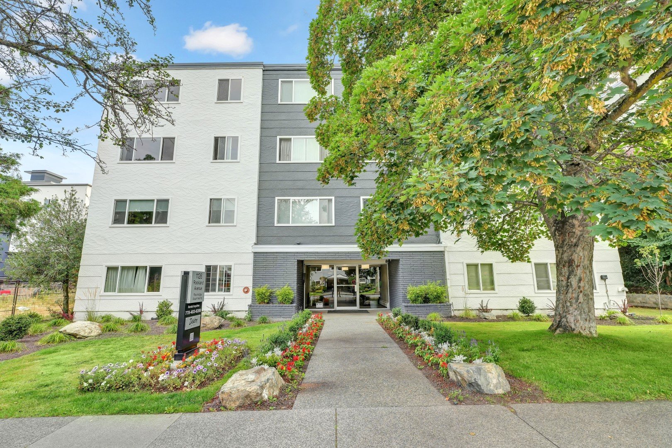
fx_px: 302
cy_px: 224
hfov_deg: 96.0
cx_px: 336
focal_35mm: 16
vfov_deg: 73.1
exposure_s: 1/100
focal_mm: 16.2
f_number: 8
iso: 400
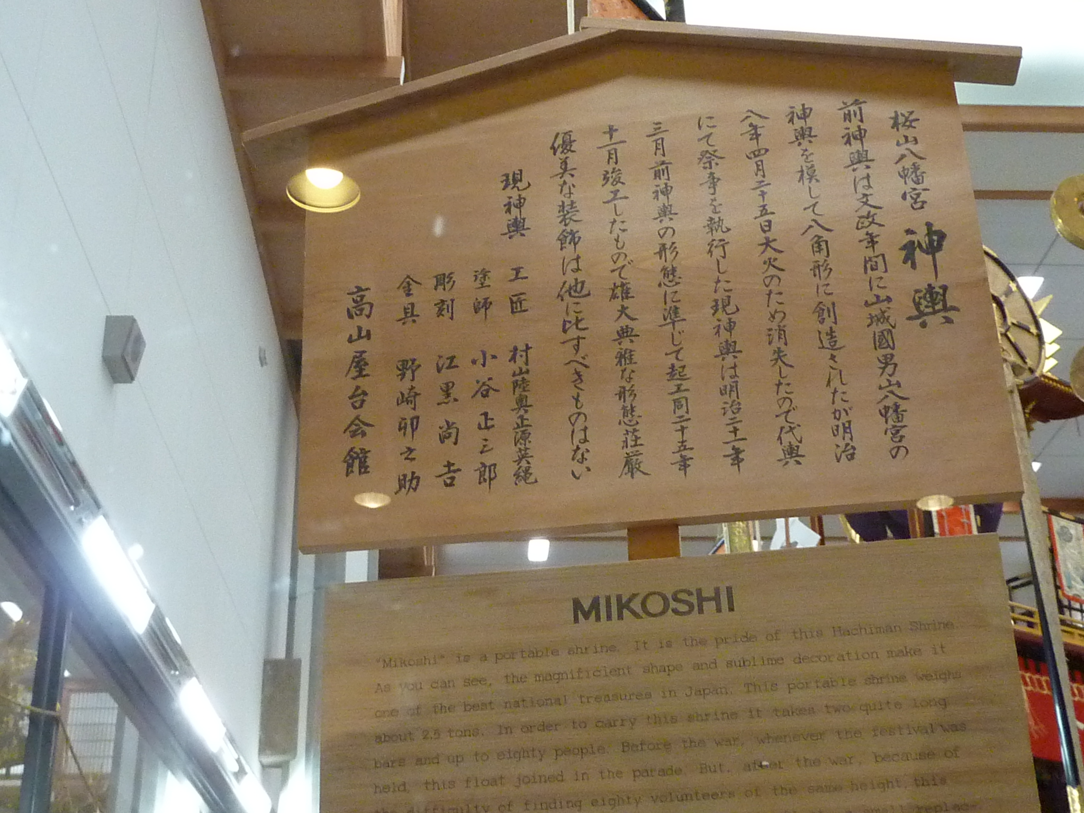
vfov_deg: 30.3
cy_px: 406
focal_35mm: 48
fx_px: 1503
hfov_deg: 39.7
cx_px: 542
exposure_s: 1/10
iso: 400
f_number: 3.3
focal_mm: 4.4
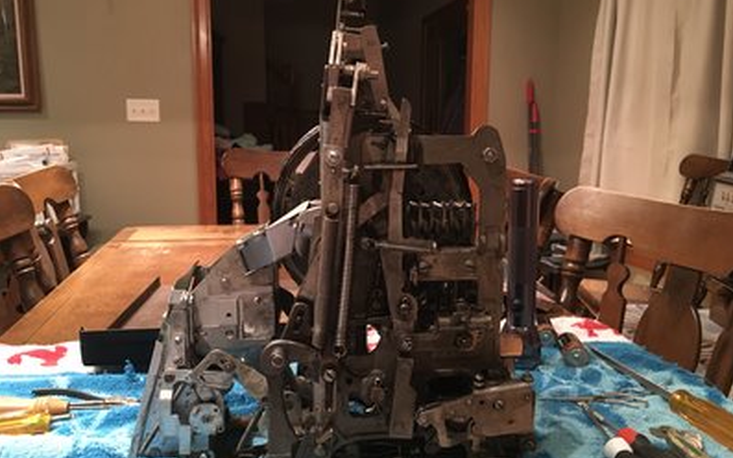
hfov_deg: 61.2
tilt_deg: -8.8
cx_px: 367
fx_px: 619
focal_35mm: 31
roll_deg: -1.4
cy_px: 218
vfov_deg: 40.6
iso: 400
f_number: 2.2
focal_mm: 4.15
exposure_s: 1/15
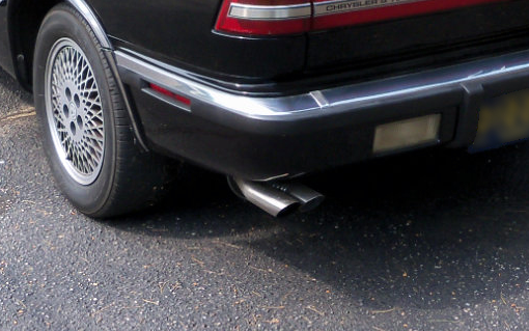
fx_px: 1341
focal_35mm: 93
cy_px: -45
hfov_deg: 22.3
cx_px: 335
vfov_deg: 13.7
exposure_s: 1/250
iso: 80
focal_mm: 6.2
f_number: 3.5
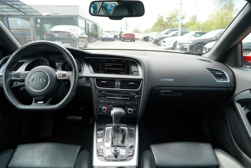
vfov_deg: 53.1
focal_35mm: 24
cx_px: 126
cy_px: 84
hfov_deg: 73.7
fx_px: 167
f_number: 5
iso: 100
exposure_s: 1/100
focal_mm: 24
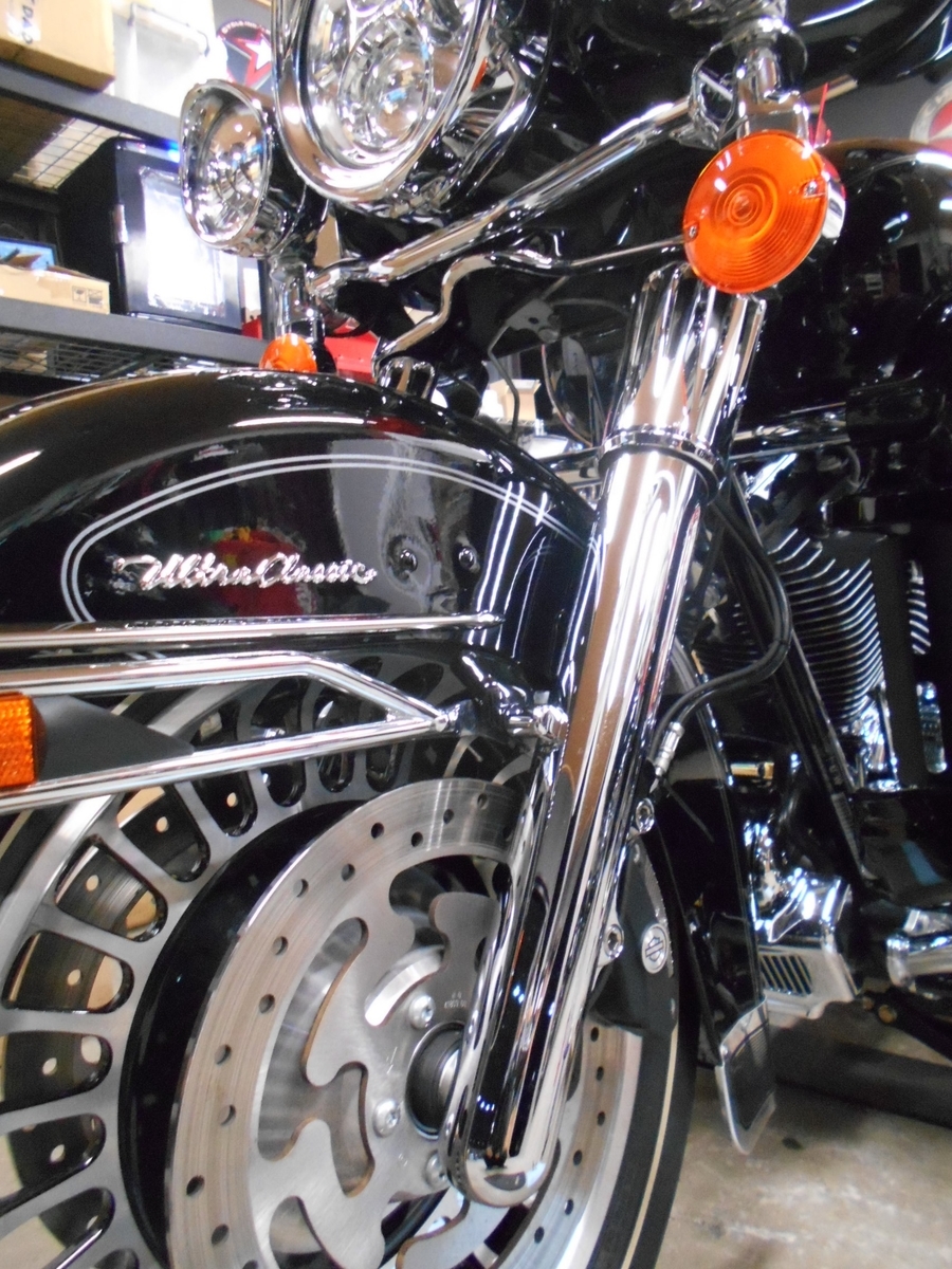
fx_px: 953
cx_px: 476
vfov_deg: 67.3
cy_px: 634
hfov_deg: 53.1
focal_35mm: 26
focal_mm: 4.6
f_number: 3.2
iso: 800
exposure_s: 1/15
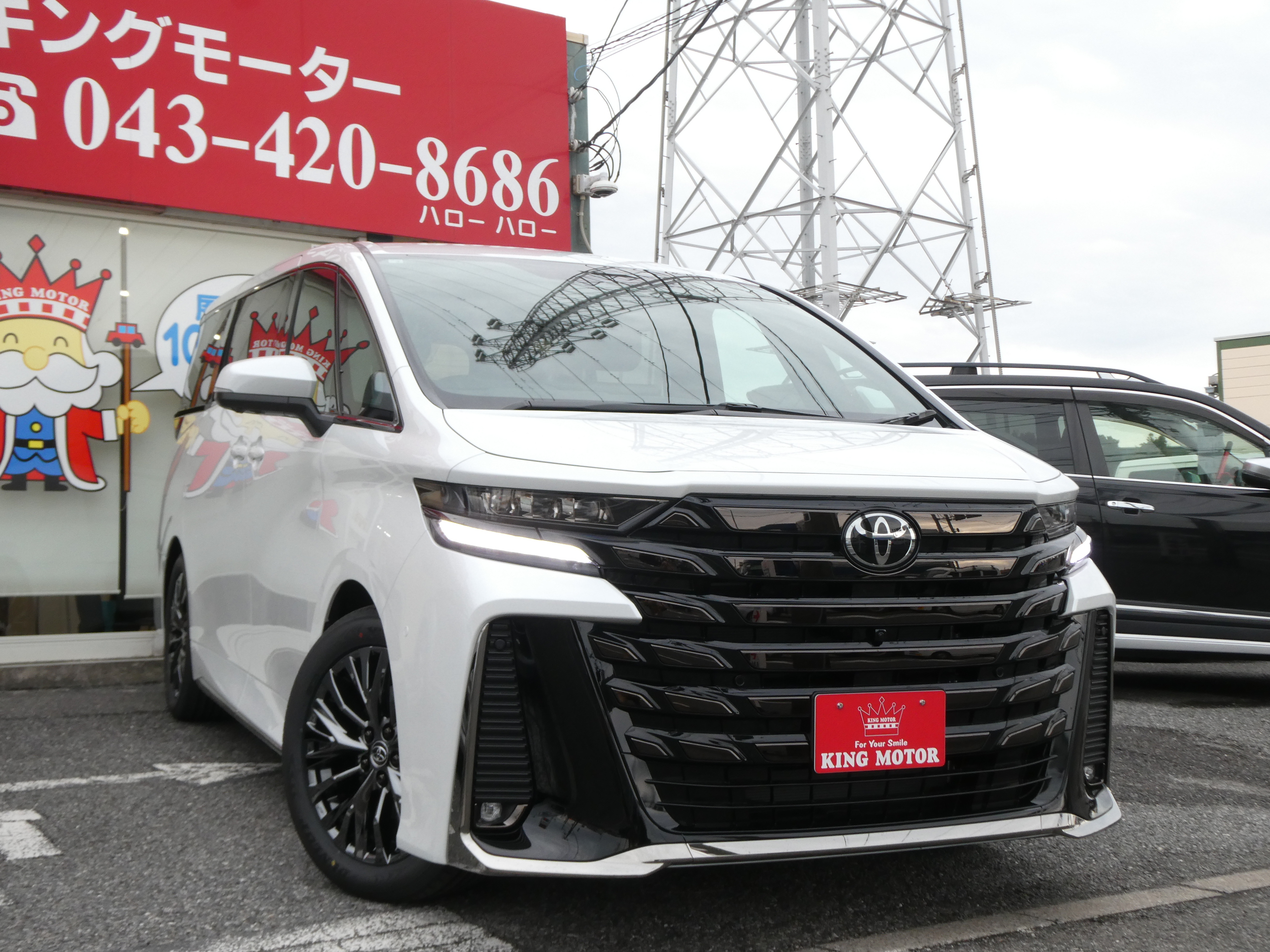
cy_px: 476
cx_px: 635
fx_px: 1468
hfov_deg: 46.8
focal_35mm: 40
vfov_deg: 36.0
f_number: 4.5
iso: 160
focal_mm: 7.2
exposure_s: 1/80
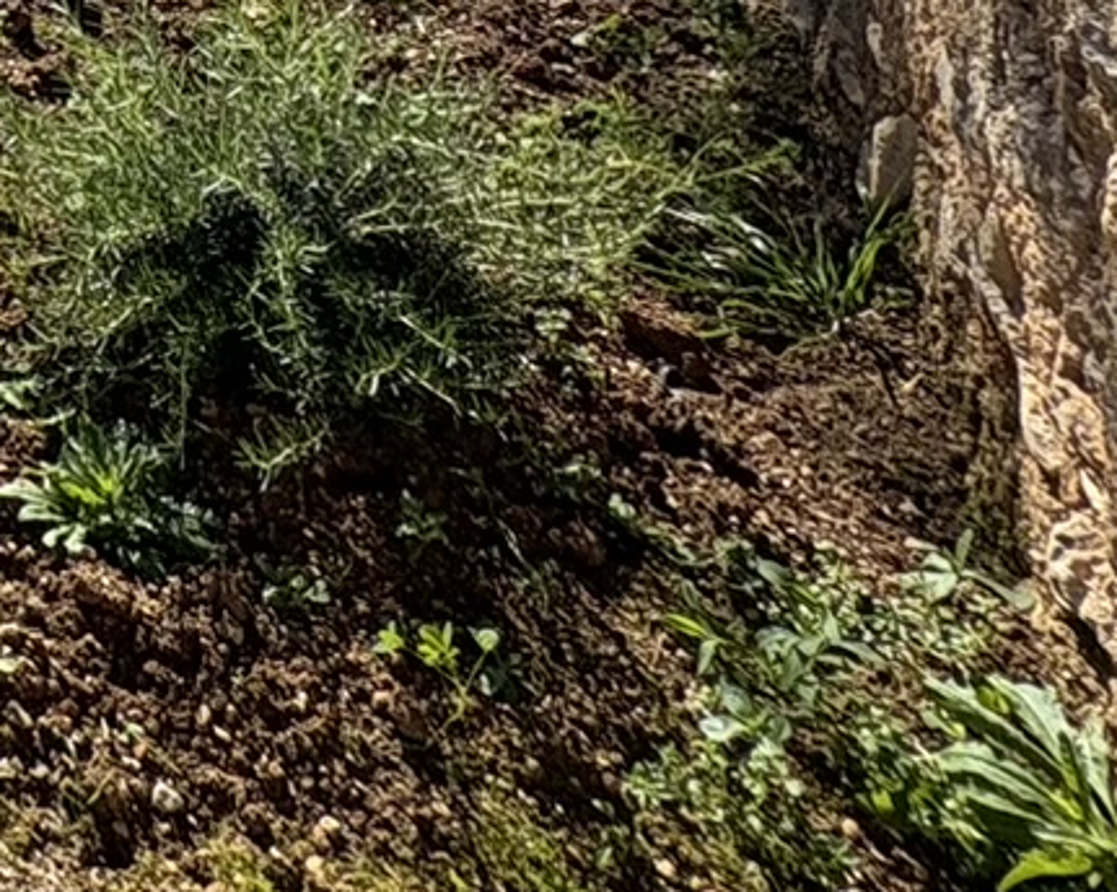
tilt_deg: -1.4
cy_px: -1027
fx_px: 2147
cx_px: -801
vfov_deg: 16.2
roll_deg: +0.9
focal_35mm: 65
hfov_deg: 21.3
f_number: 2.2
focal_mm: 2.22
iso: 50
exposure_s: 1/1506
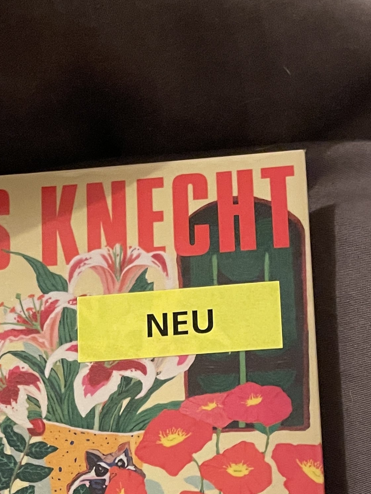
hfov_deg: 20.8
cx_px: 72
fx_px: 1001
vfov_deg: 25.2
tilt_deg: -74.9
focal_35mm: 70
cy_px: 584
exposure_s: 1/25
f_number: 1.6
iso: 640
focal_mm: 4.2
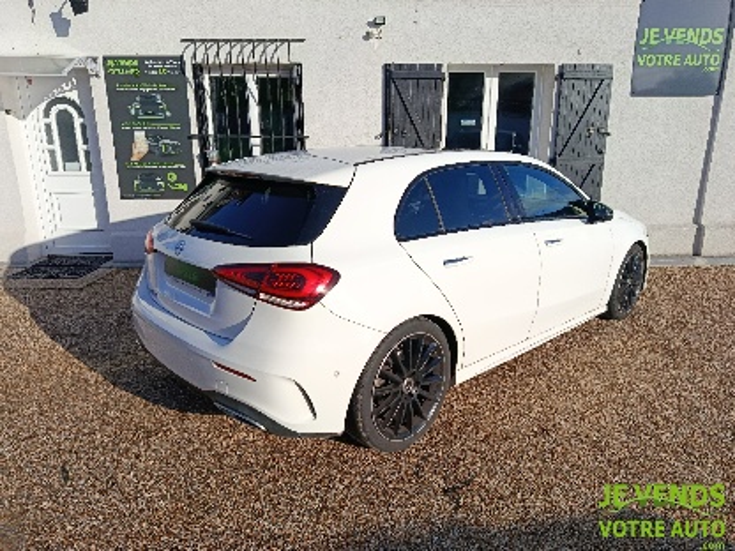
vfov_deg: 56.8
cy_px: 276
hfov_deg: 71.6
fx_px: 510
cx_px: 368
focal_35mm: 24
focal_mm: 5.24
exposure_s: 1/910
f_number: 1.7
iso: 53
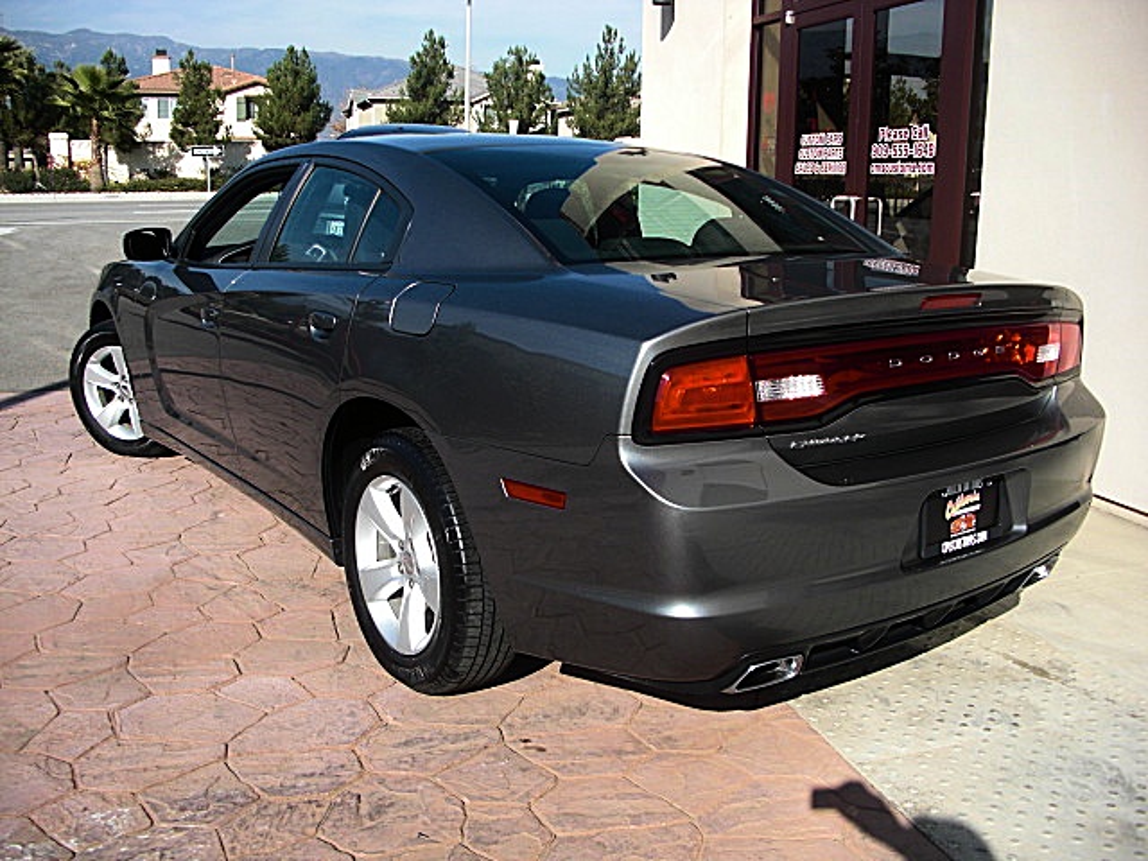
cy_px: 430
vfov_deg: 39.7
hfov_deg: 51.4
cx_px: 574
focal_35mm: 36
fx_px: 1194
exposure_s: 1/800
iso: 50
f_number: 2.8
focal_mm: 6.3
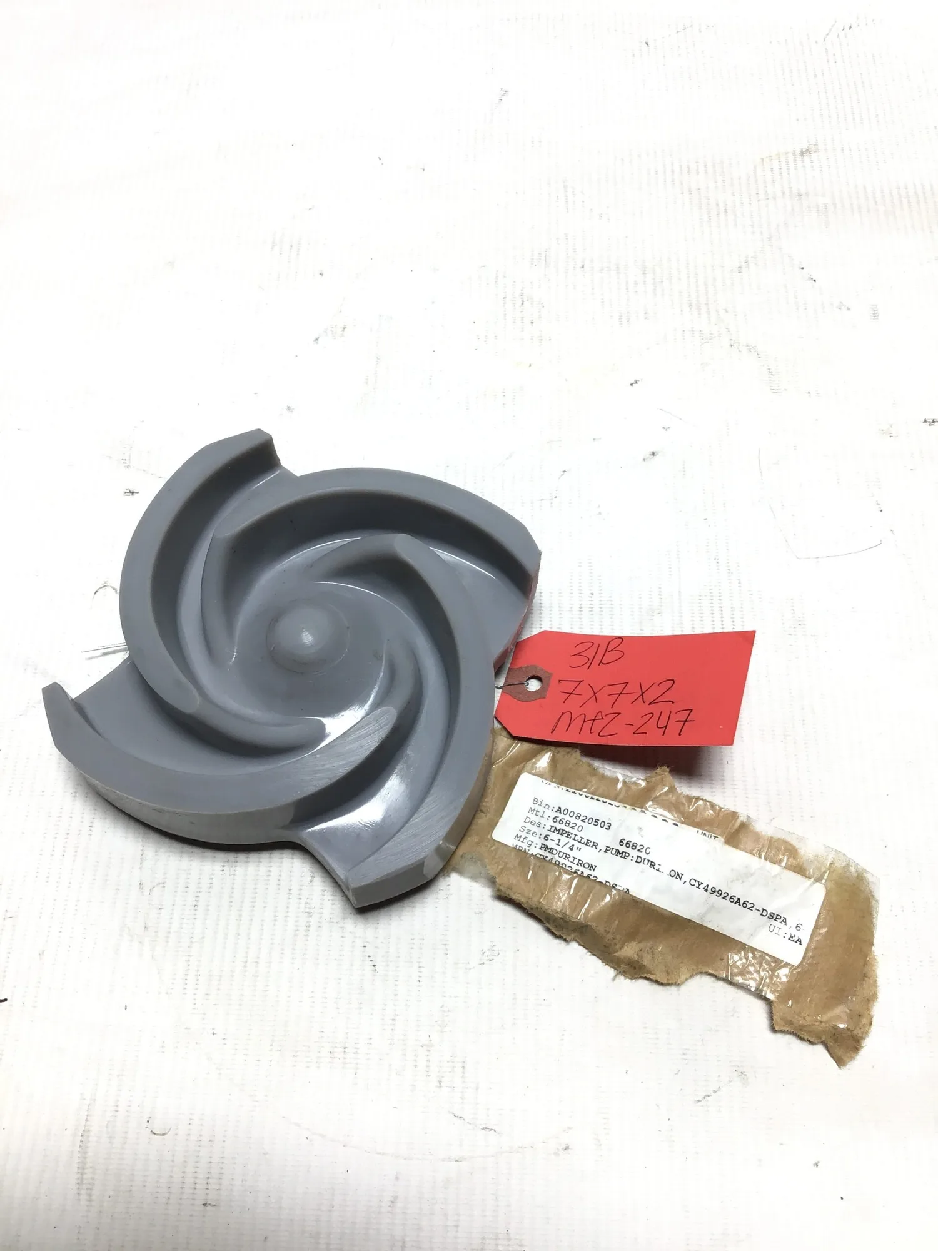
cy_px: 626
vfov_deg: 58.4
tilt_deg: -64.1
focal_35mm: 31
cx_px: 469
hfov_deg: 45.4
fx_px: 1120
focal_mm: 3.3
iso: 25
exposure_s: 1/120
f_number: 2.4
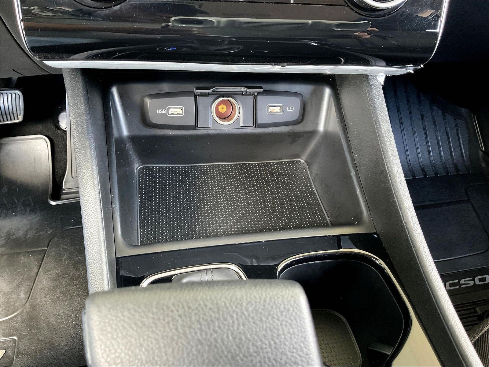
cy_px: 184
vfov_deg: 48.2
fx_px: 410
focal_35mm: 29
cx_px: 244
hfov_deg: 61.7
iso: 320
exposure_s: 1/40
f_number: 1.8
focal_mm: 3
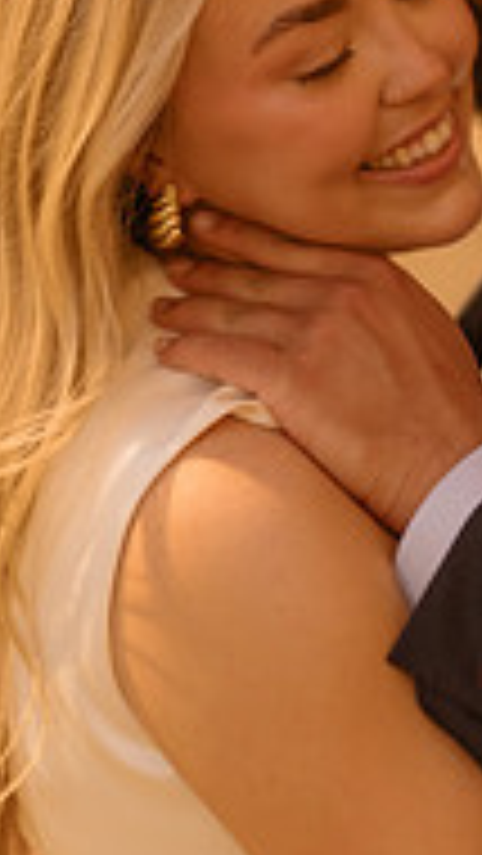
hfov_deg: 9.7
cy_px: 153
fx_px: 2815
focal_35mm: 124
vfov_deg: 17.1
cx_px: 550
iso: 1000
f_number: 1.4
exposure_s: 1/125
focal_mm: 50
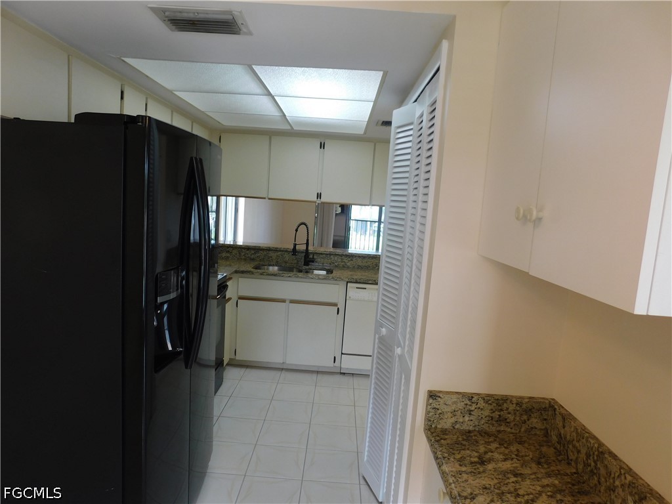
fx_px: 446
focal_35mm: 23
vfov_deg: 58.9
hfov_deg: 73.9
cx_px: 336
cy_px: 252
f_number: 3
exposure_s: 1/50
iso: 125
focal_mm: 4
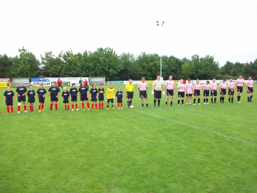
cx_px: 128
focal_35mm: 34
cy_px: 96
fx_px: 252
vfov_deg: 41.8
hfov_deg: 54.0
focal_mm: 5.7
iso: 149
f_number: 2.8
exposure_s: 1/512
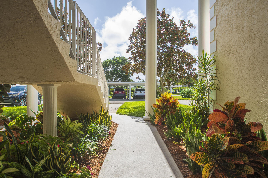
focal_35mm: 22
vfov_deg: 56.1
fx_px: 167
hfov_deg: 77.3
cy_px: 89
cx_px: 134
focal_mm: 15
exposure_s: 1/640
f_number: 8
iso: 320
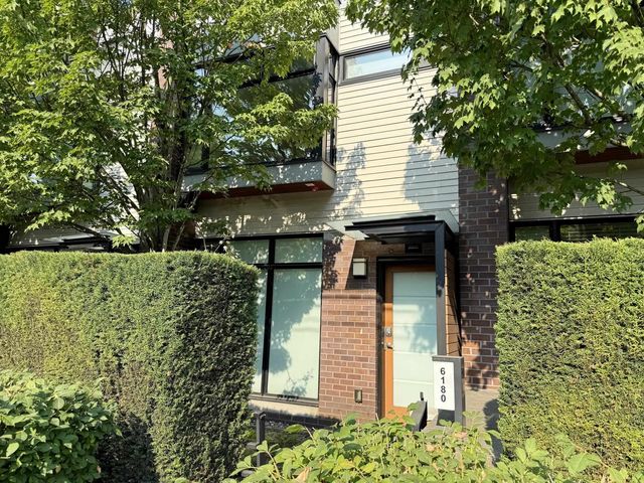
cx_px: 322
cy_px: 242
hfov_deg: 71.6
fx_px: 446
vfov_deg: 56.8
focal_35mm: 24
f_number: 1.78
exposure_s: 1/1812
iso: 80
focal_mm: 6.76
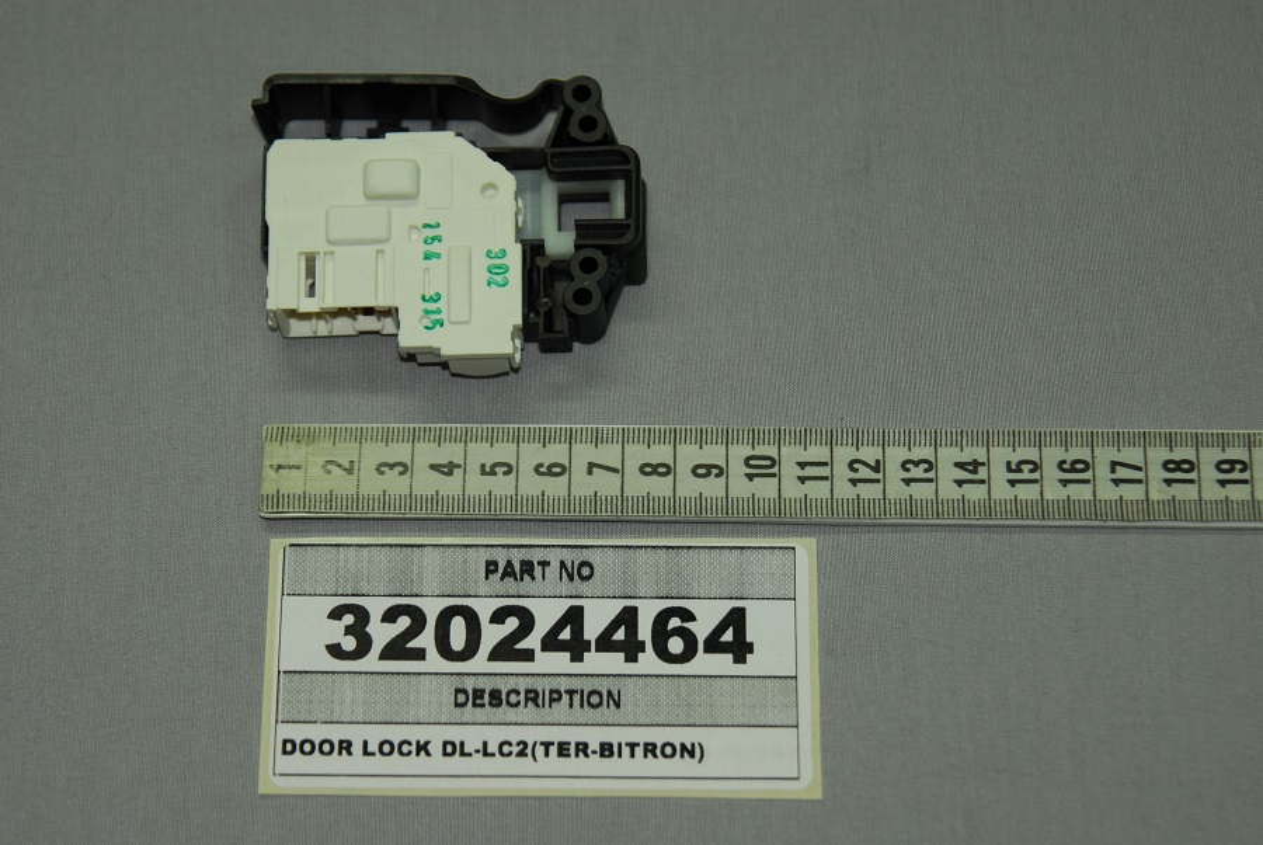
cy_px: 422
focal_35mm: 99
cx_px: 632
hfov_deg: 20.6
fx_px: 3477
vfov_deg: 13.9
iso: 200
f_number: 4
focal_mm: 66
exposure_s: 1/80
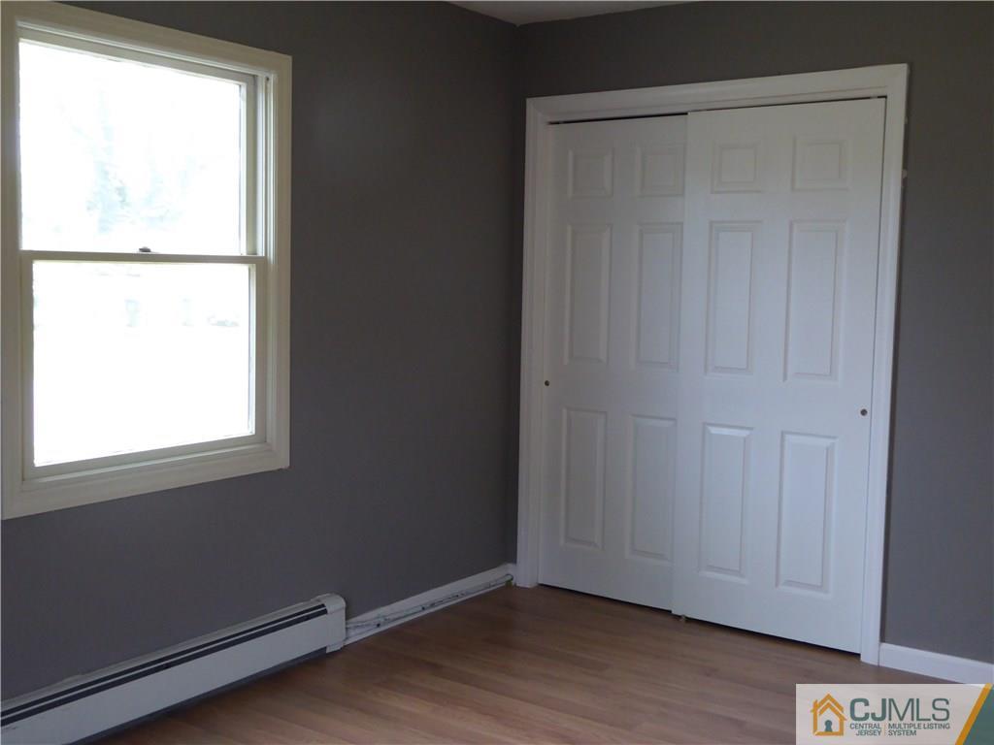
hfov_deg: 47.9
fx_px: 1120
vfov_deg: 36.8
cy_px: 372
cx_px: 497
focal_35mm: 39
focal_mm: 6.7
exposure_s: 1/50
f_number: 3.7
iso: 400
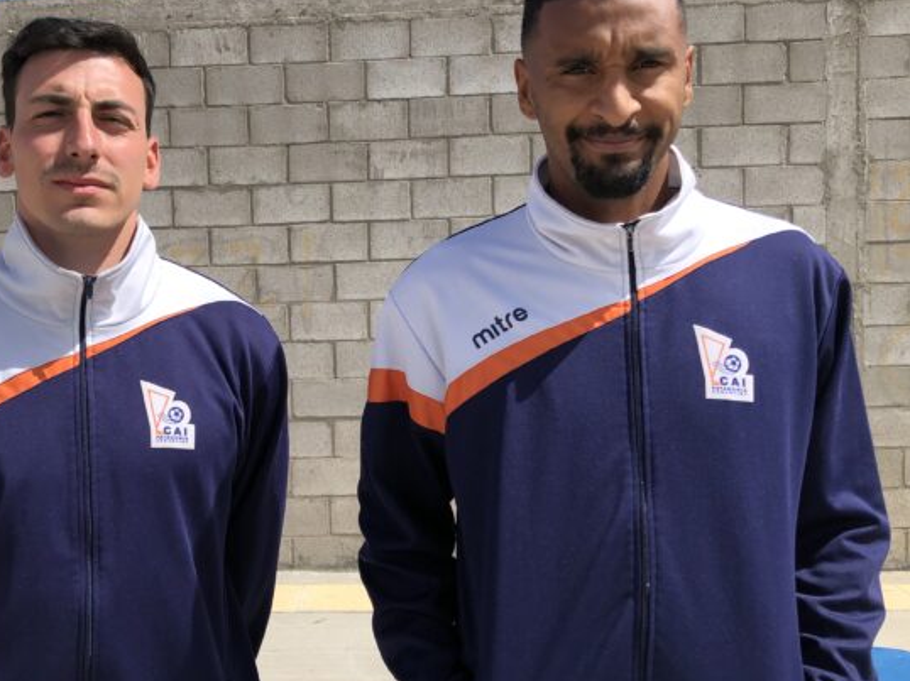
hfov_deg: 46.3
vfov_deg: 35.9
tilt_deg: -0.9
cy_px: 345
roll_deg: +1.8
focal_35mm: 40
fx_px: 1051
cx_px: 330
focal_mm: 3.99
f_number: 1.8
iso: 20
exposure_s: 1/2857
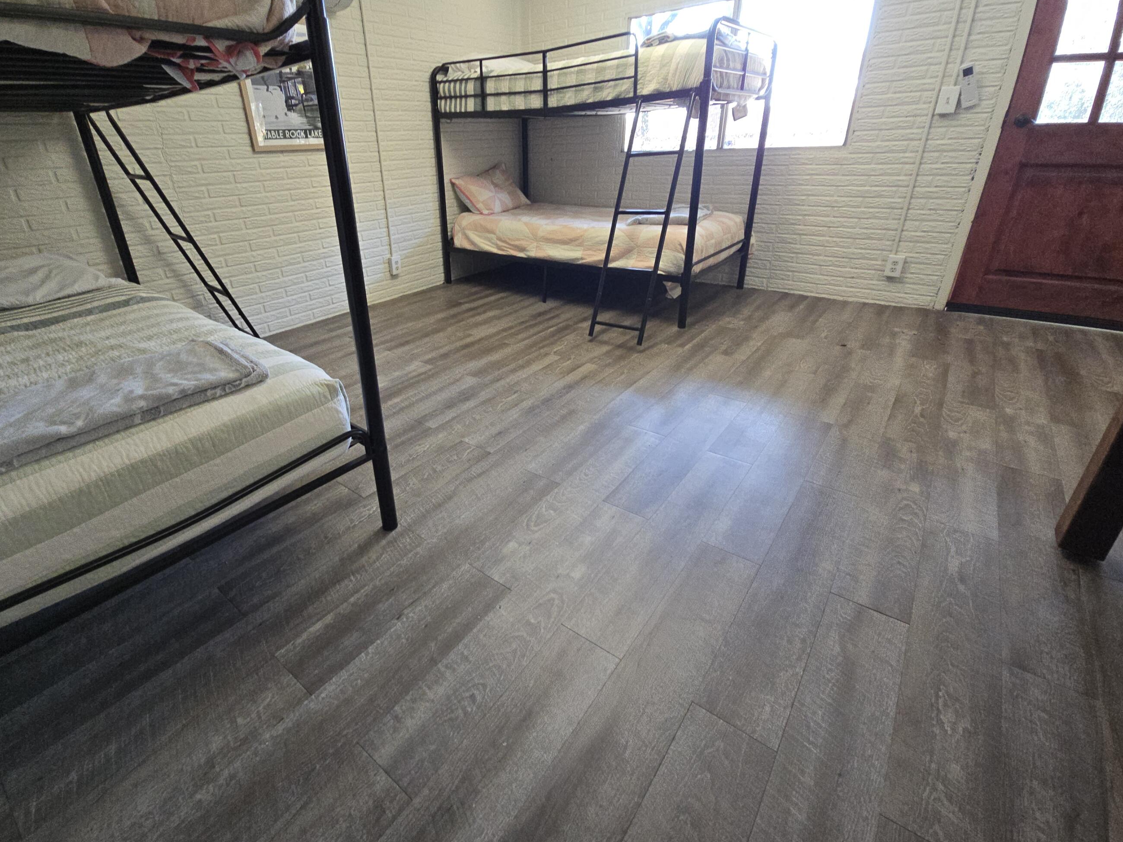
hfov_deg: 97.6
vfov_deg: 81.4
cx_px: 489
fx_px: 487
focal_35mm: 15
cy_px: 372
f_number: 2.2
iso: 125
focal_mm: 2.2
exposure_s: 1/60
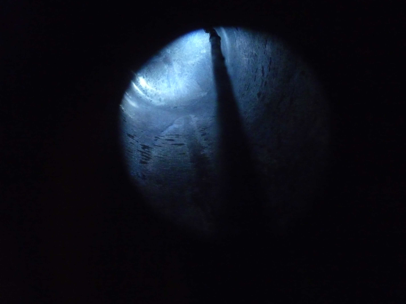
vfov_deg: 42.9
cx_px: 203
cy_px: 152
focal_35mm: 33
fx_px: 387
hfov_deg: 55.4
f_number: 2.8
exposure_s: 1/13
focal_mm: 5.5
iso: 800
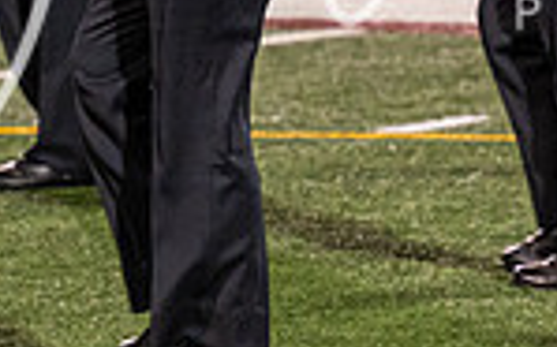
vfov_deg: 2.0
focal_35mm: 670
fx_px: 10167
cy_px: 58
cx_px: 250
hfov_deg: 3.1
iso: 3200
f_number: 4
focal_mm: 135
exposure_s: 1/200
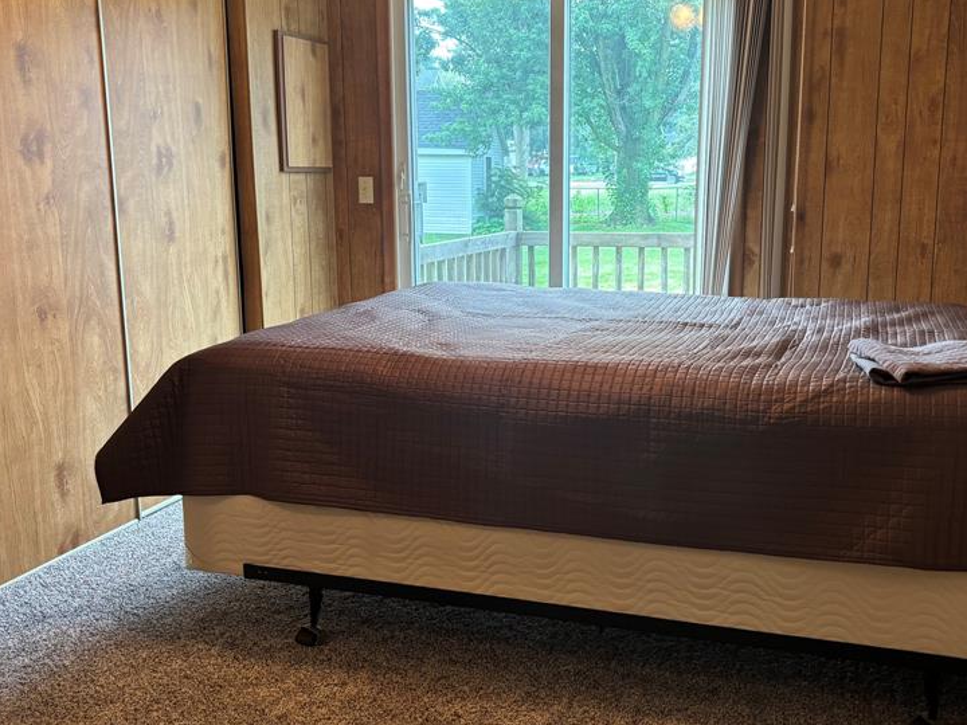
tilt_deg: -10.4
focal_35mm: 37
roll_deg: +0.1
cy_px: 340
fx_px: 1034
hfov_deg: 50.0
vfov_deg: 38.7
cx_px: 548
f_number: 1.6
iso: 125
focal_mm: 5.96
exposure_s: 1/60
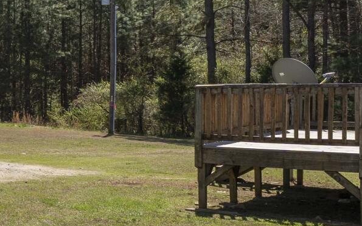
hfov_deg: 19.7
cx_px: -314
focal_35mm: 72
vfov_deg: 18.0
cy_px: 58
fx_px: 710
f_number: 8
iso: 100
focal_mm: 14
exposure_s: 1/320
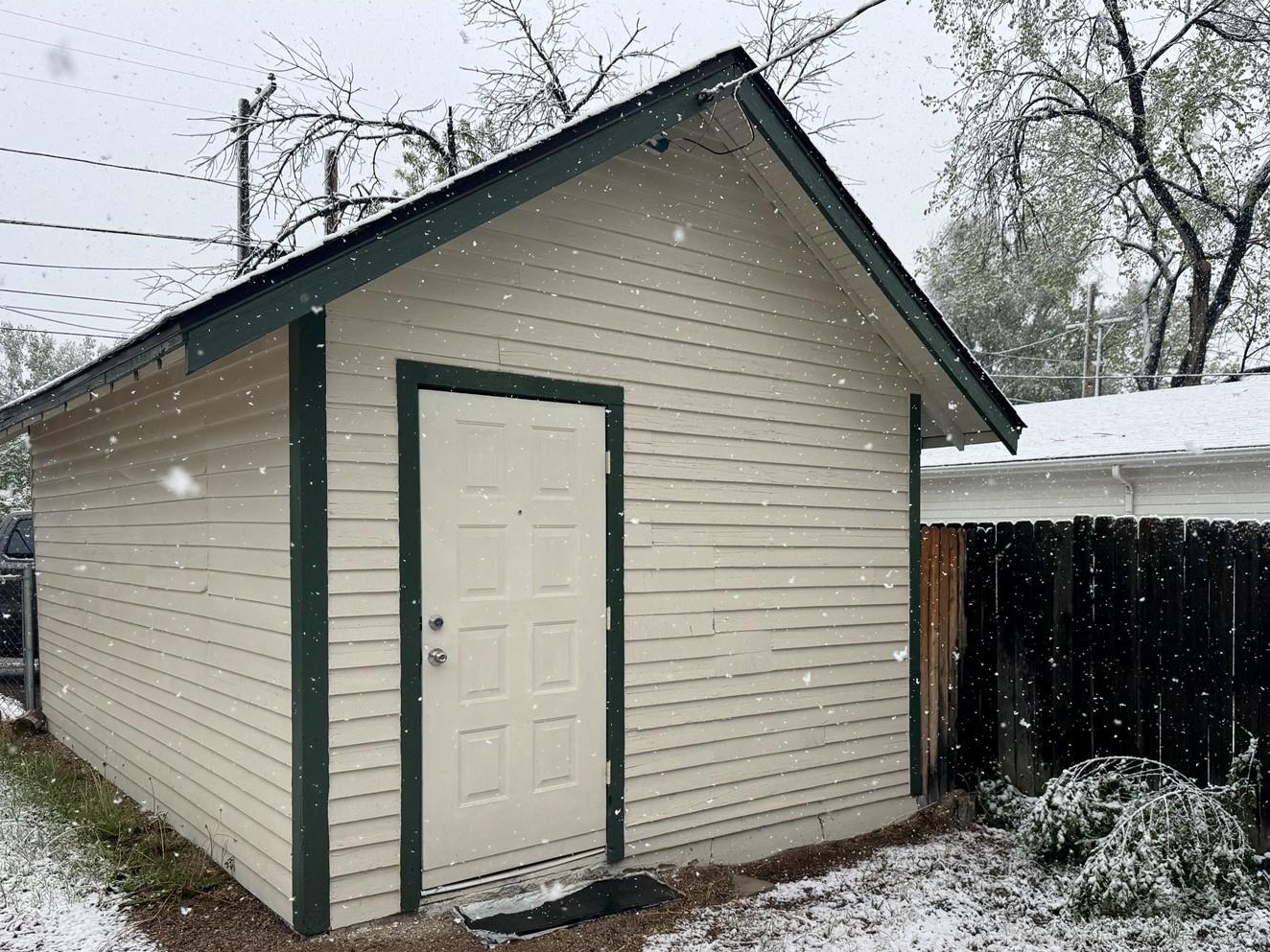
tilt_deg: -2.3
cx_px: 759
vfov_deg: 48.0
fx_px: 1064
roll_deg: -1.1
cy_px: 563
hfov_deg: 61.2
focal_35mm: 29
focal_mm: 6.76
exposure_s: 1/864
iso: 80
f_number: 1.78
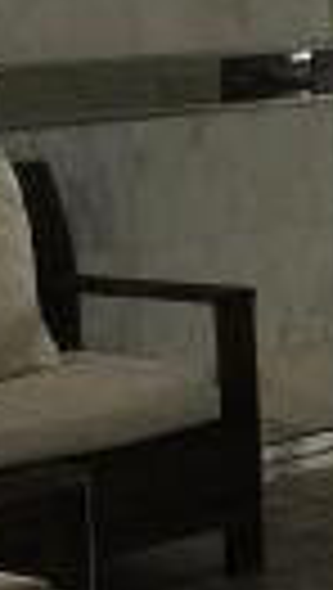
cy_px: 234
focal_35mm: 154
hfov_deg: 7.2
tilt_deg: -8.1
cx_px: 904
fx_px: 2410
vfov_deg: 13.9
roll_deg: +1.5
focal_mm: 4.15
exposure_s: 1/718
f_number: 2.2
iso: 25
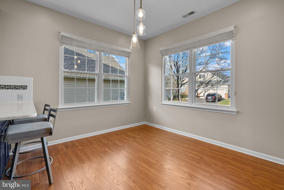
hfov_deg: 96.7
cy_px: 95
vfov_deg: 73.8
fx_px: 126
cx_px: 142
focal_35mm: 16
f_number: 8
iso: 2500
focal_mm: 16
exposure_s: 1/100
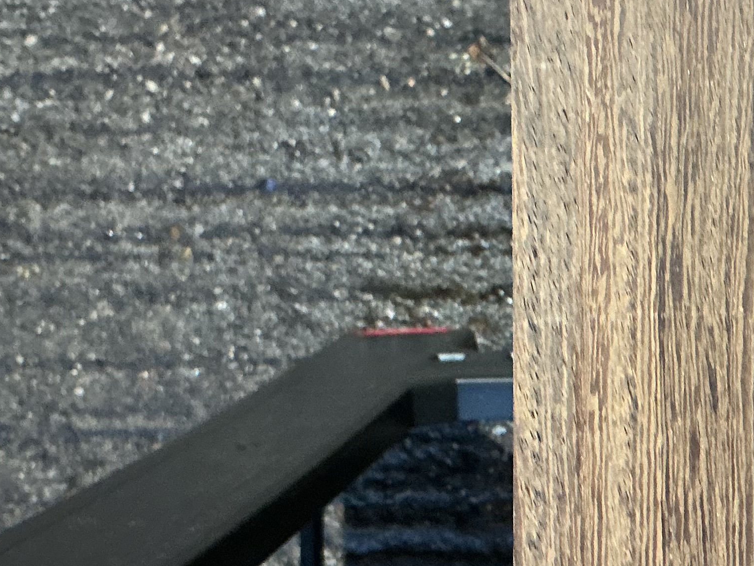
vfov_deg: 19.1
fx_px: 1677
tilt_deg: -84.3
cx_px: 804
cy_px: 390
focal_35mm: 77
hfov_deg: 23.9
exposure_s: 1/33
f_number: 1.8
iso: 200
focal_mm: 3
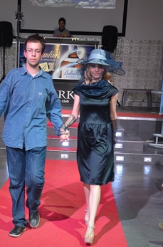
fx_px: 539
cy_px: 179
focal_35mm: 79
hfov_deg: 17.2
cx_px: 56
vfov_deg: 25.6
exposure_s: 1/60
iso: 720
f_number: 4.5
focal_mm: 35
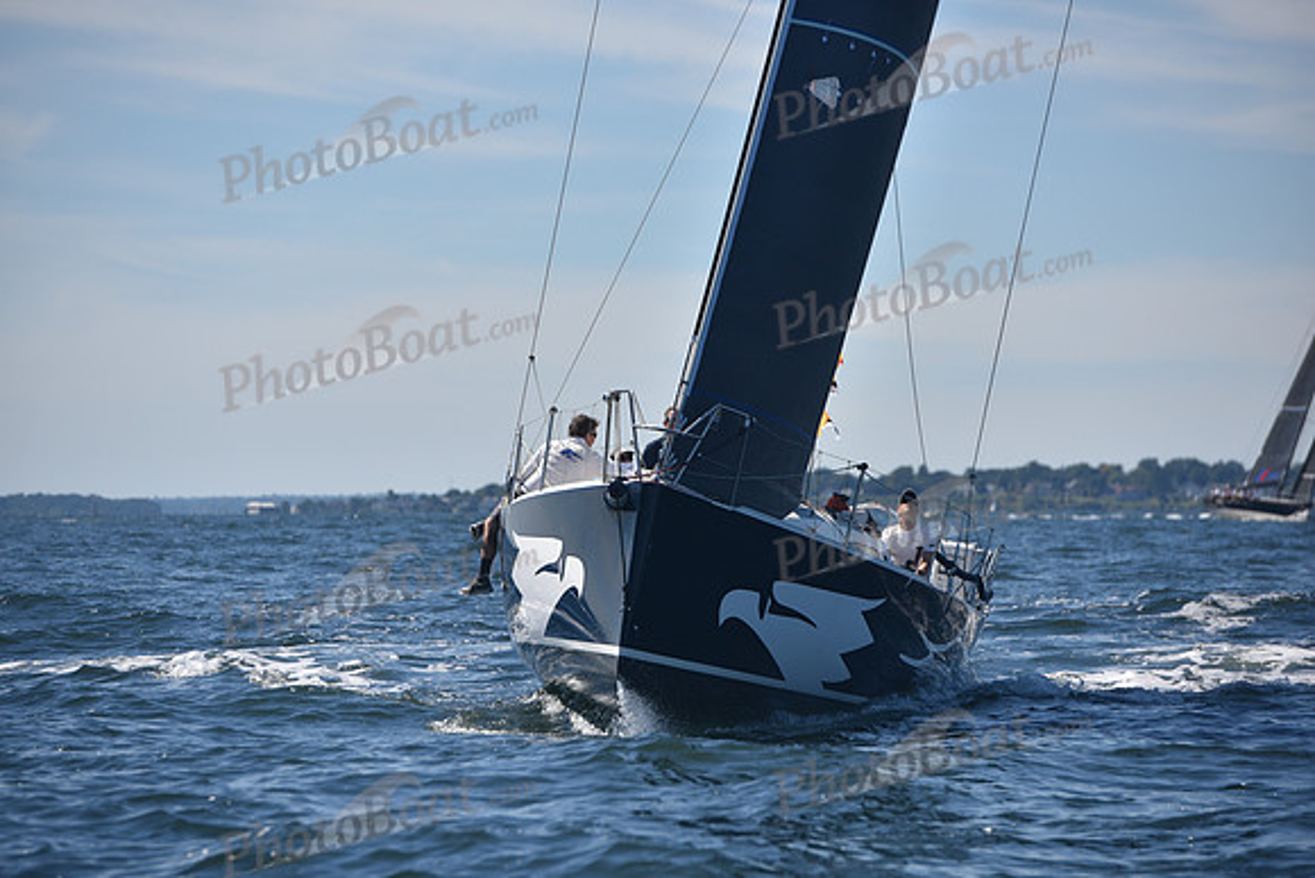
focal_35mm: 200
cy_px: 439
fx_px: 7307
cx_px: 658
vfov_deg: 6.9
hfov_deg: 10.3
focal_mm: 200
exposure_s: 1/800
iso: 200
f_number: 5.6
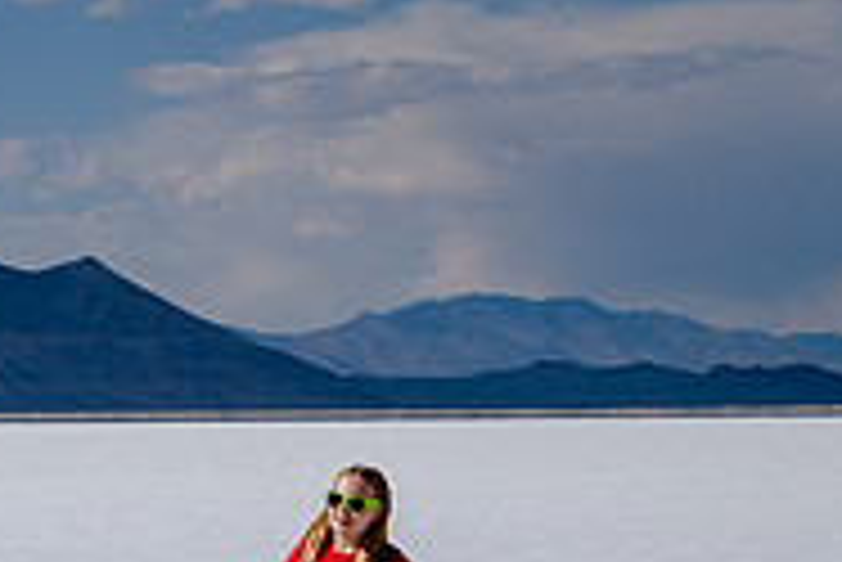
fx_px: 4705
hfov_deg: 10.0
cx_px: -275
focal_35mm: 201
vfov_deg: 6.8
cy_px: 504
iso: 250
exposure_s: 1/1250
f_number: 10
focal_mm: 65
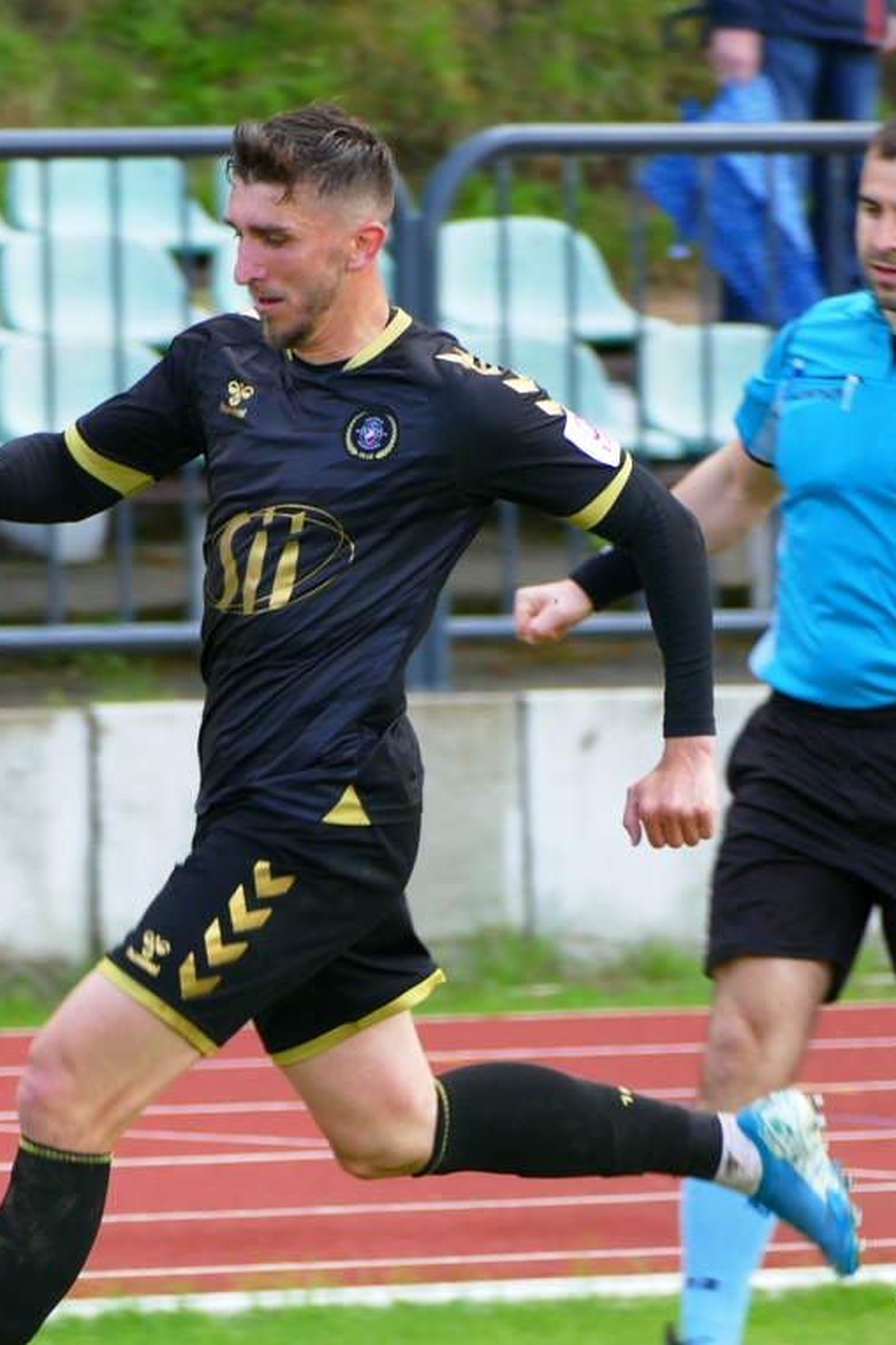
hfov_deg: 2.3
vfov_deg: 3.4
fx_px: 22371
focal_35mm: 599
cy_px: 672
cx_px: 187
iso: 320
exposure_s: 1/500
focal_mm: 145.09
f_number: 4
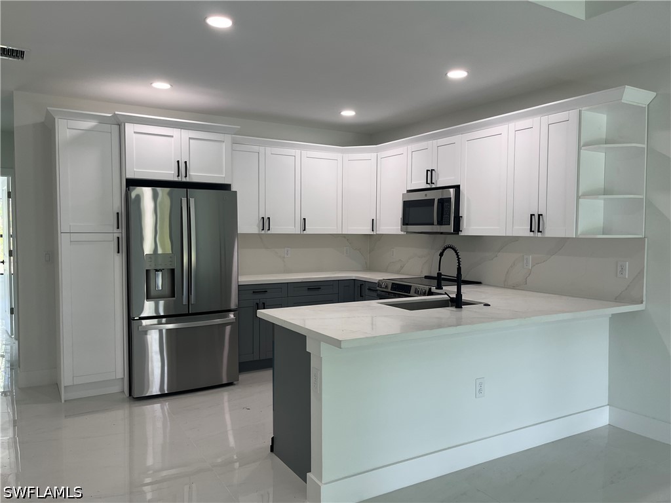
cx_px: 336
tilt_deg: -3.3
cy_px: 252
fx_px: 504
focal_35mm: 26
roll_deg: -0.4
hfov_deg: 67.3
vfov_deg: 53.1
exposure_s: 1/120
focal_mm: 5.1
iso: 80
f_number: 1.6
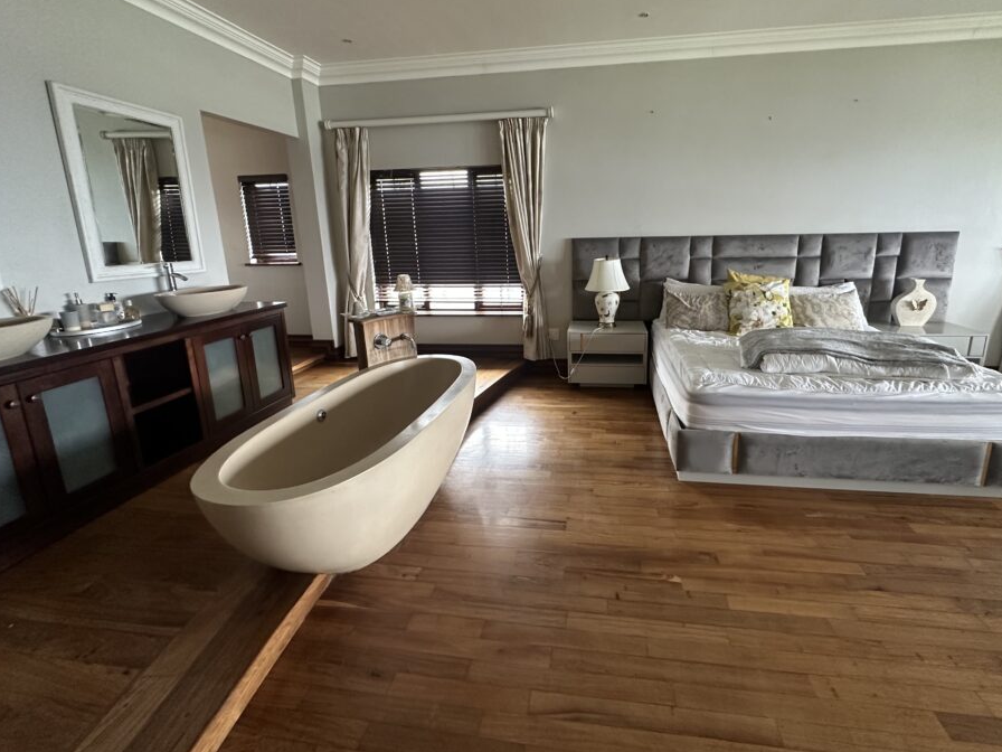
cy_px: 332
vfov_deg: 77.8
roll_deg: +0.5
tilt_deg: -11.8
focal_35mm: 16
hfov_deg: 94.3
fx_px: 463
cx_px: 545
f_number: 2.2
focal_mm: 2.22
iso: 320
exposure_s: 1/79
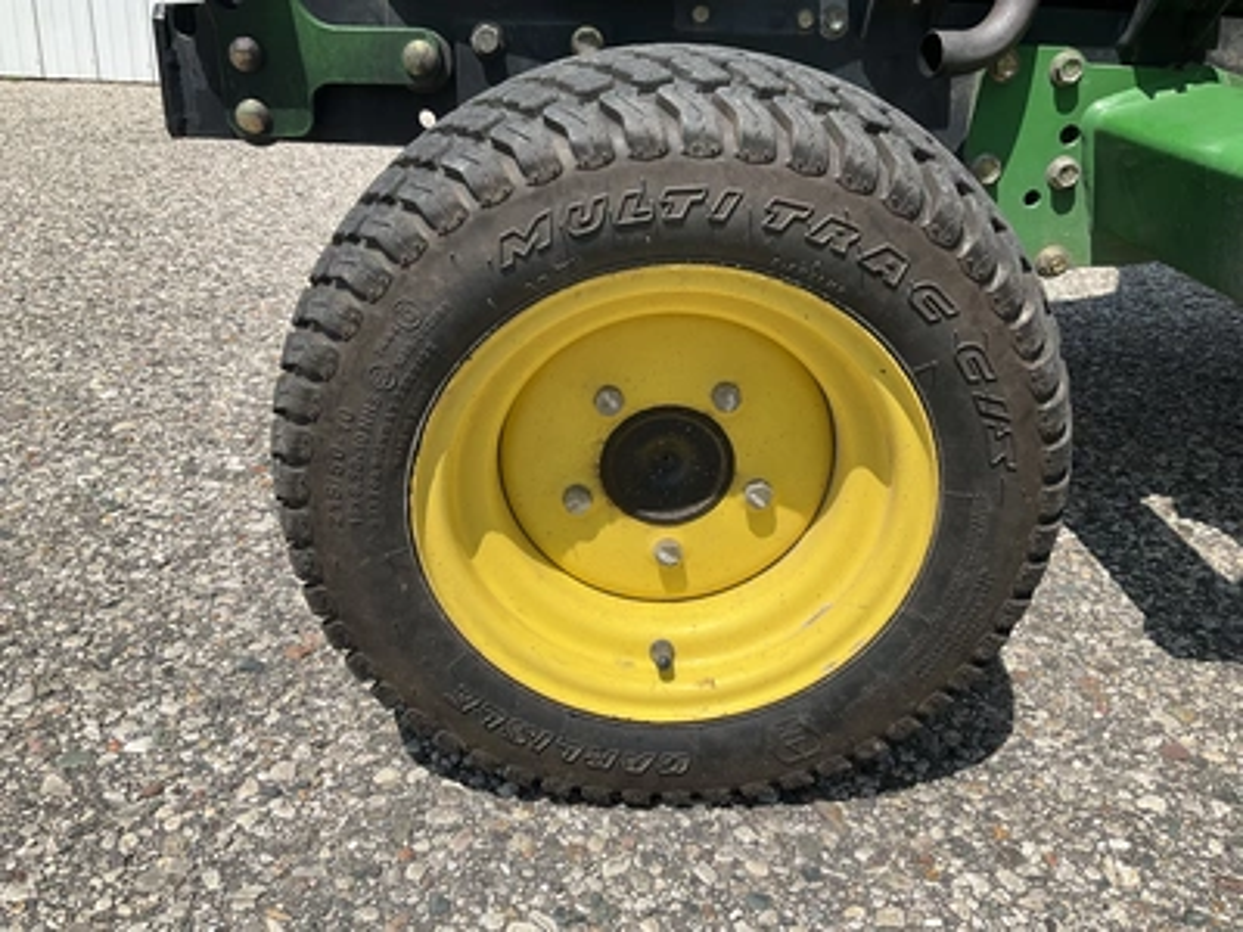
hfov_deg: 61.7
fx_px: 1041
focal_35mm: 29
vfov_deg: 48.2
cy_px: 466
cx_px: 622
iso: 25
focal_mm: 3
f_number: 1.8
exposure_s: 1/2227
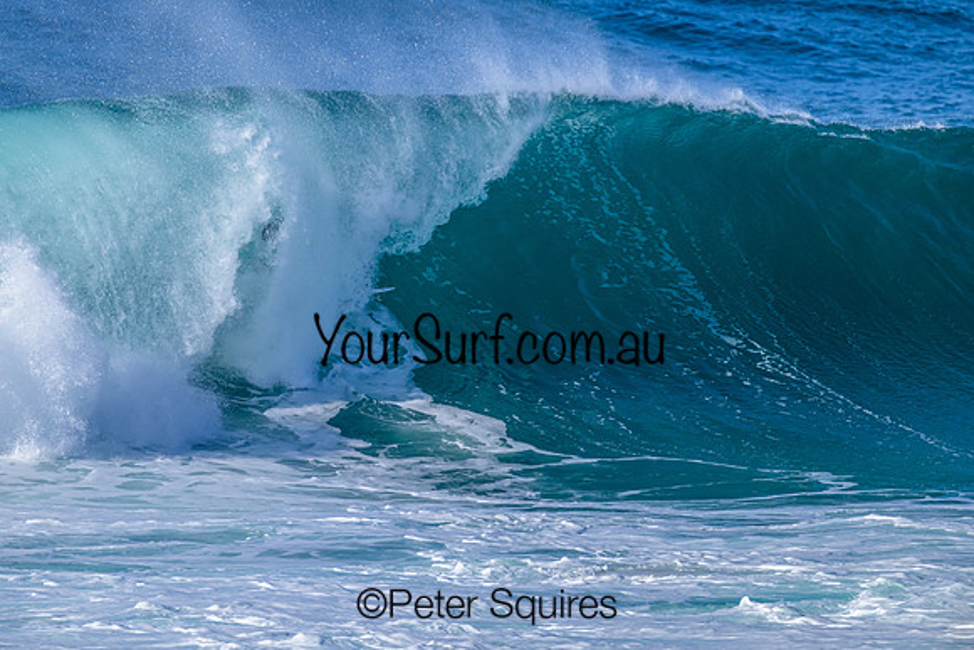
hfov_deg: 3.0
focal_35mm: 693
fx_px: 18749
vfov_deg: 2.0
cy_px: 248
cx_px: 371
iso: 560
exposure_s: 1/2000
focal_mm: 560
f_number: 8
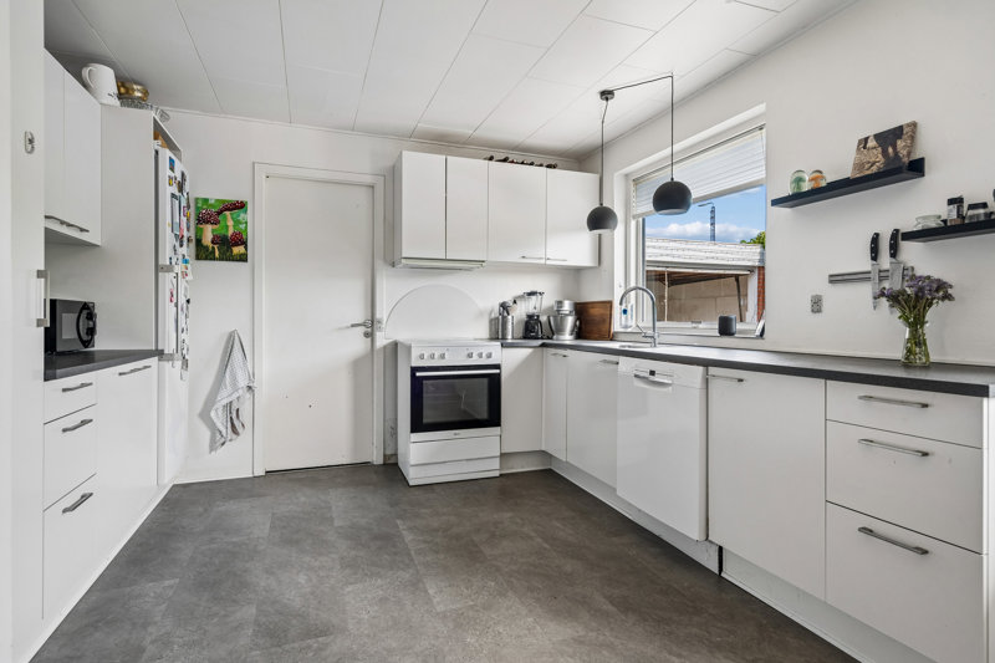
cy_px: 332
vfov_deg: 67.4
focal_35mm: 18
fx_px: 497
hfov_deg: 90.0
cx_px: 498
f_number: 6.3
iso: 400
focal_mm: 18
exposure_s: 1/125
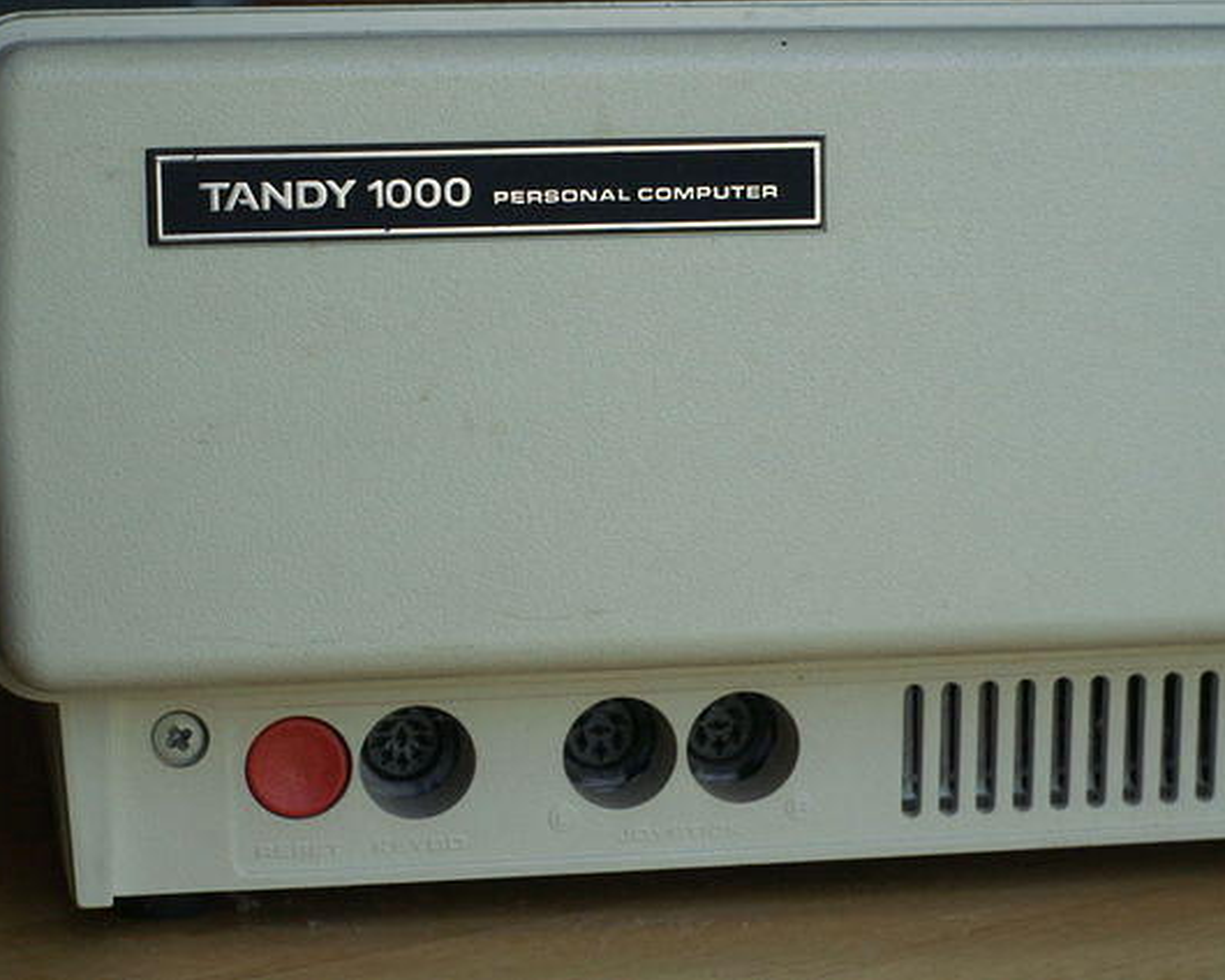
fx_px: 3082
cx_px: 566
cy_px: 490
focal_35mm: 85
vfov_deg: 18.1
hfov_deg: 22.5
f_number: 8
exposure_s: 1/200
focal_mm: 50
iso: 800
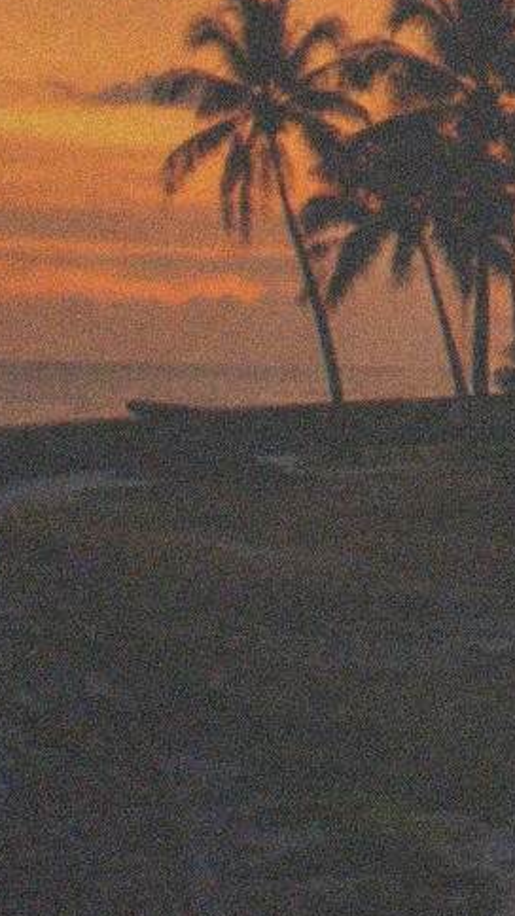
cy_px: 173
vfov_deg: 21.7
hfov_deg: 11.3
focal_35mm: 97
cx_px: 1038
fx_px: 2357
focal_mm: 35
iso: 2500
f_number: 4
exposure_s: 1/50
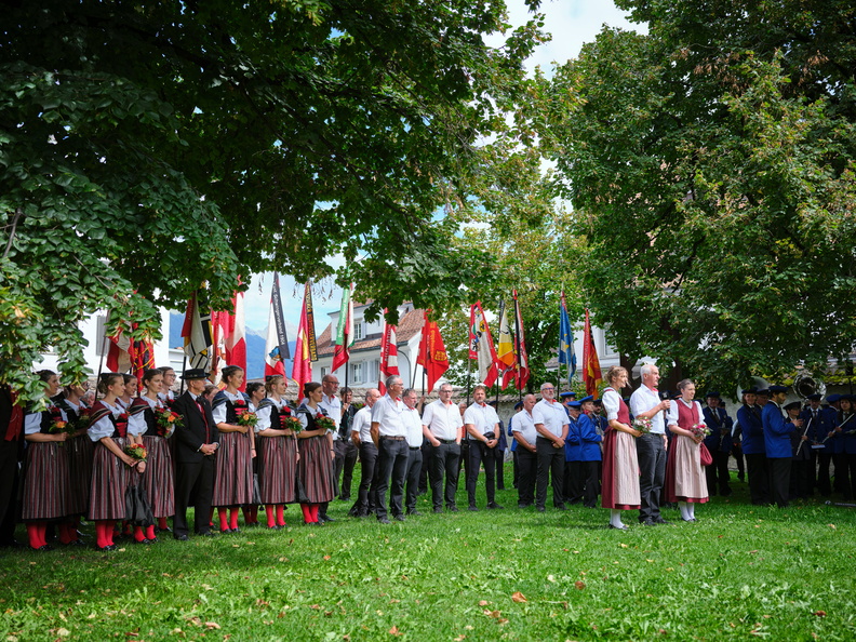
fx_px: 890
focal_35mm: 36
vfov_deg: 39.7
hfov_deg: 51.4
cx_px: 428
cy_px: 321
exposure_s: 1/550
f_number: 4
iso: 200
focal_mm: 45
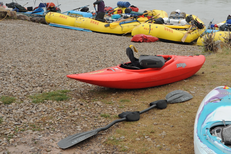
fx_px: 365
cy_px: 31
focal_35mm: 57
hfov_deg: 34.8
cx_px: 153
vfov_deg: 23.4
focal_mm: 28
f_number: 10
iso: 320
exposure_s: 1/200
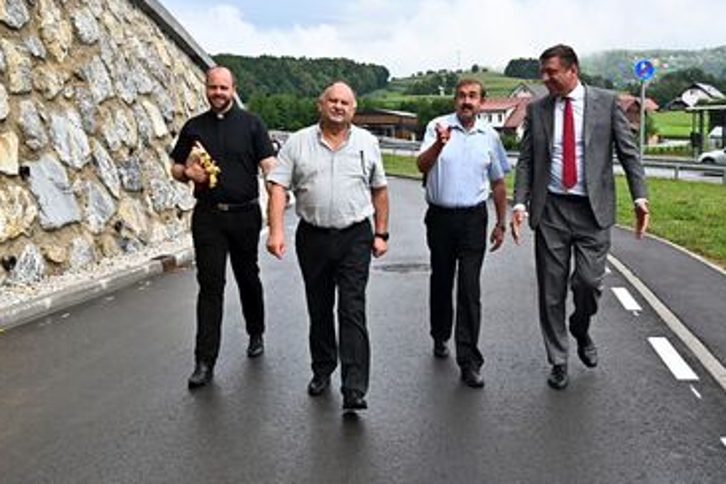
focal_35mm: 43
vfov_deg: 31.1
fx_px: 867
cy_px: 194
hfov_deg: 45.3
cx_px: 421
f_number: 6.3
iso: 1600
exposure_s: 1/6400
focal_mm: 35
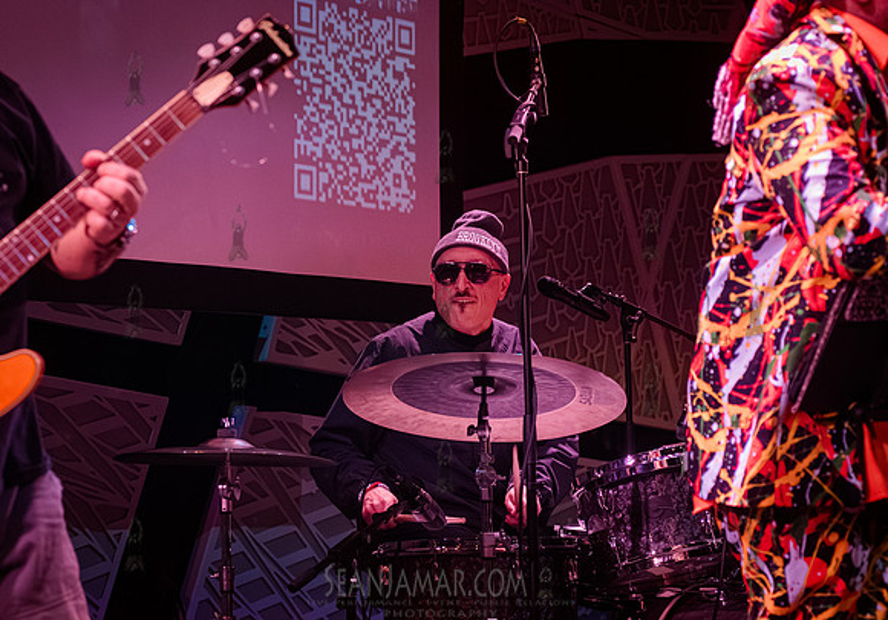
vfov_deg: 15.0
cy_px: 267
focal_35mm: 94
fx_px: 2353
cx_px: 359
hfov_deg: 21.3
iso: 8000
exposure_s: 1/640
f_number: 5
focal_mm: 80
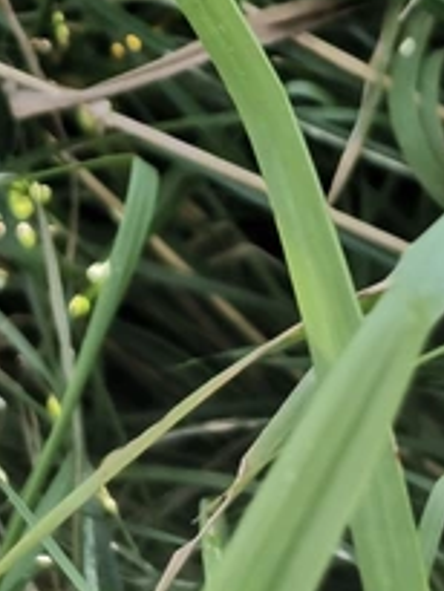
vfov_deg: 20.3
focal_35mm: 81
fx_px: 1384
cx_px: 222
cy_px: -323
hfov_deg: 18.2
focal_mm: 4.75
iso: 64
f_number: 1.8
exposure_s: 1/99.9
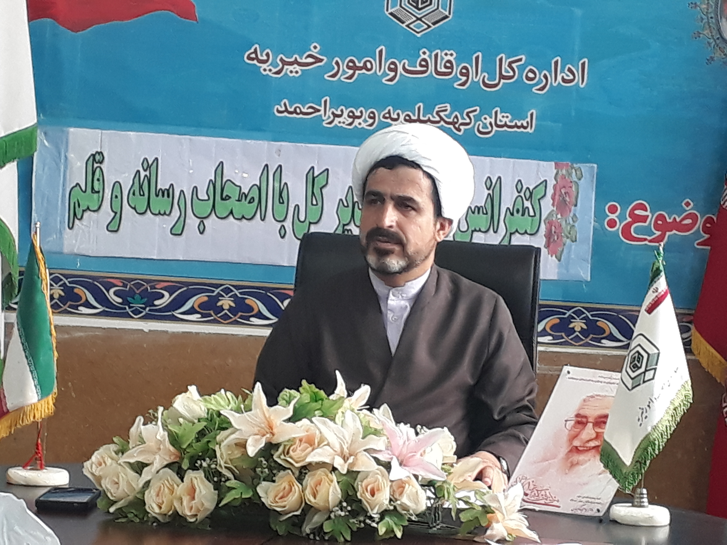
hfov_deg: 65.3
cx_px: 364
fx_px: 567
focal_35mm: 27
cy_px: 272
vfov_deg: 51.4
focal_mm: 3.6
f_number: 1.9
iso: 64
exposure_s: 1/33
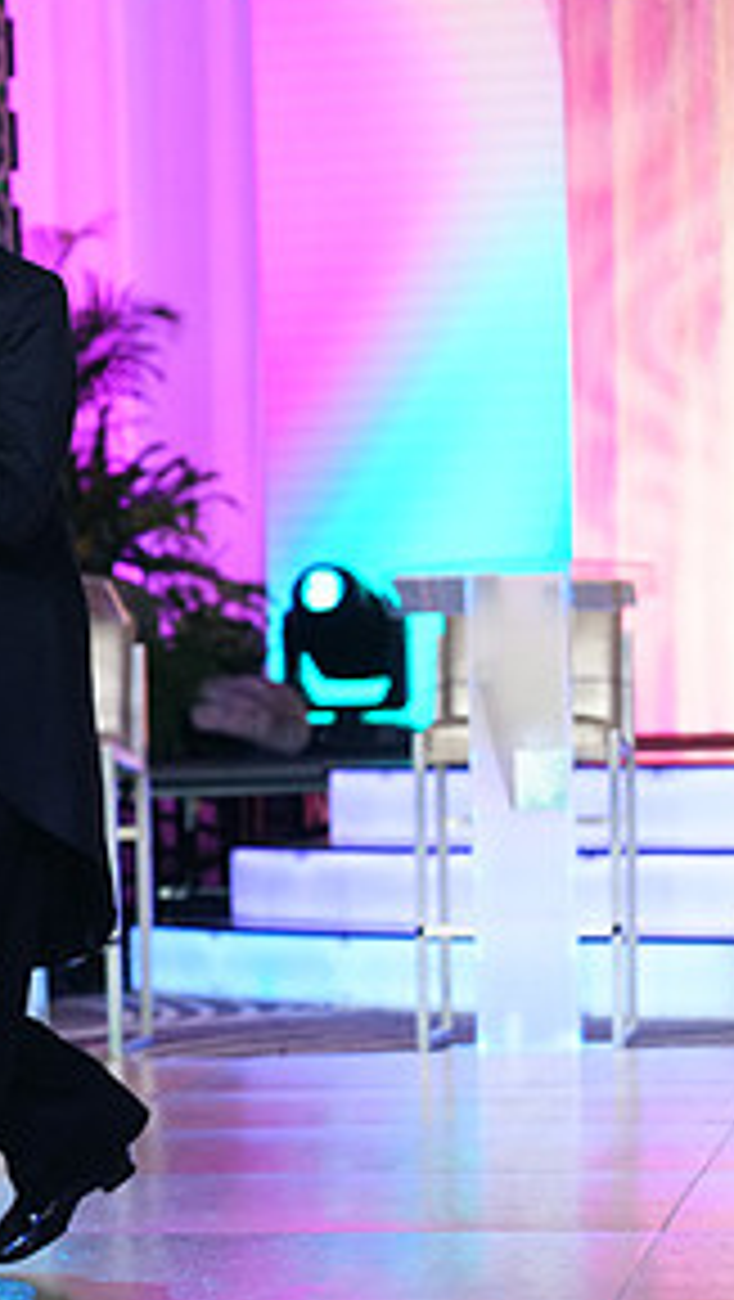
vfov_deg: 11.6
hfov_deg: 6.4
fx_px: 6388
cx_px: -531
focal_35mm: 185
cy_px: 695
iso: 2500
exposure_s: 1/400
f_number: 4
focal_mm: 88
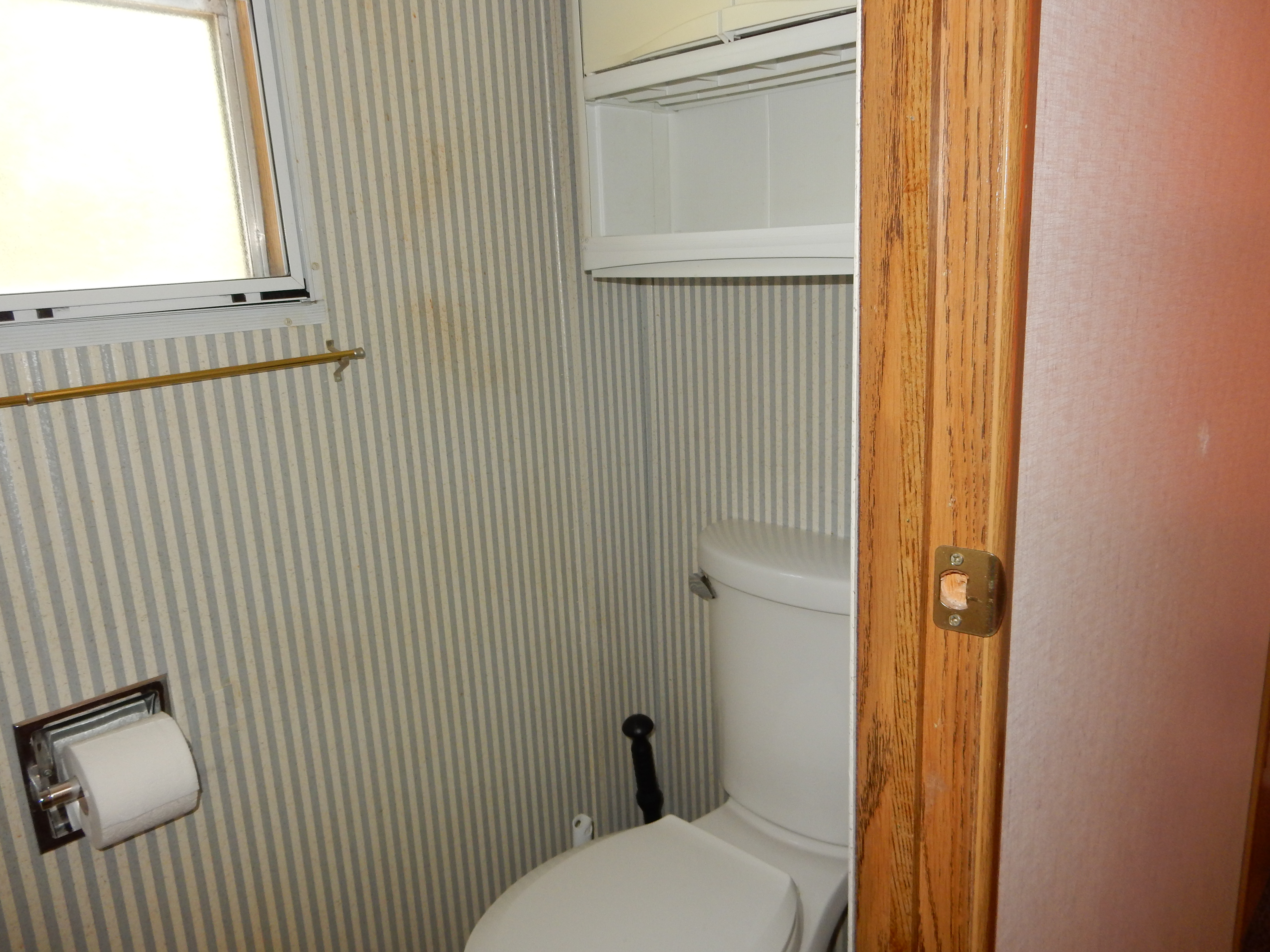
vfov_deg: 54.9
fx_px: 917
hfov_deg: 69.4
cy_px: 476
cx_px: 635
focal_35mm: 25
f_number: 3.7
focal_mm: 4.5
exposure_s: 1/30
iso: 200
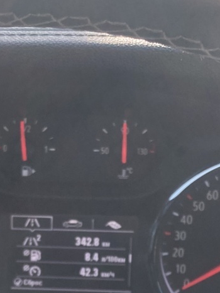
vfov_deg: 19.9
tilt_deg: -25.7
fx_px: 814
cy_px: 285
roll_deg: +0.2
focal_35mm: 96
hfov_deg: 15.3
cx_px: 57
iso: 32
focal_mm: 3.99
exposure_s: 1/121
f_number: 1.8
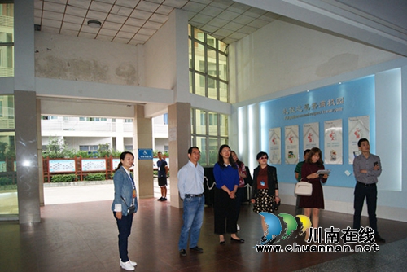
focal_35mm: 27
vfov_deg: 48.0
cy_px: 136
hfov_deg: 67.4
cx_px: 204
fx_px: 305
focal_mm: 18
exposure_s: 1/60
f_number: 5.6
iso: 400
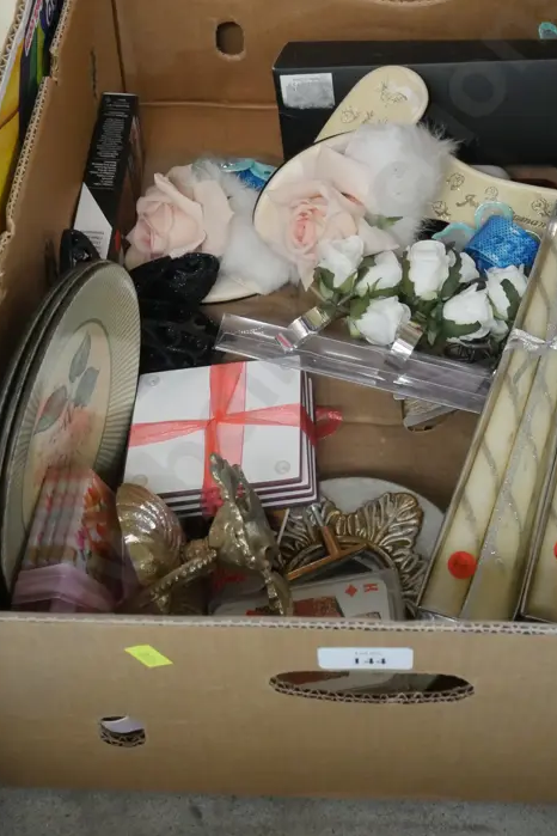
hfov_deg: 22.2
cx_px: 370
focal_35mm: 61
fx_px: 1416
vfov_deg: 32.4
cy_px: 230
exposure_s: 1/40
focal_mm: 20
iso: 3200
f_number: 4.4
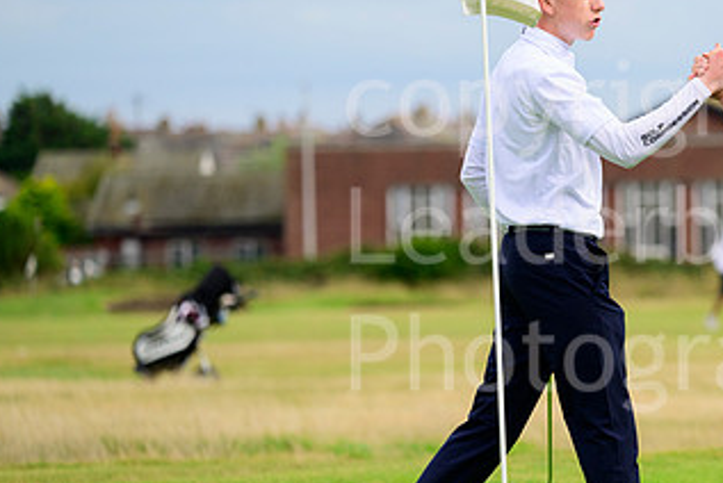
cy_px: 247
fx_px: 7719
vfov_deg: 3.6
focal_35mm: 384
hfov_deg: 5.4
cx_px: 645
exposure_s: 1/2000
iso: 800
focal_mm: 210
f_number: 5
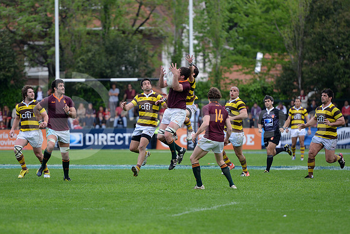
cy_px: 117
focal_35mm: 195
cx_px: 175
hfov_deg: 10.5
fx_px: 1896
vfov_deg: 7.0
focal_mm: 195
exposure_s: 1/500
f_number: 2.8
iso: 640
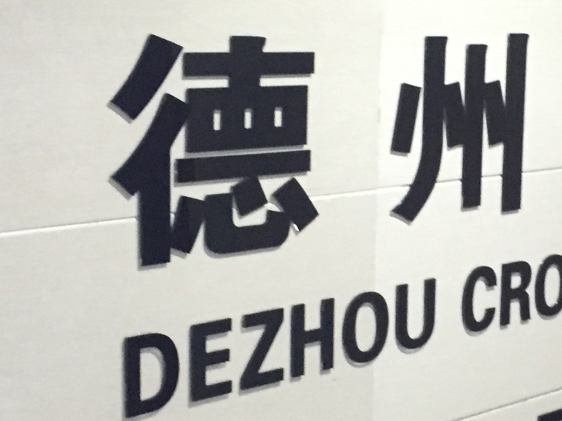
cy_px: 229
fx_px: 1364
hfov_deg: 22.6
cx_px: 526
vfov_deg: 17.6
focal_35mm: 84
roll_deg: -2.6
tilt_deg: -9.2
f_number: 2.2
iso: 500
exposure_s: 1/17
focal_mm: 4.15
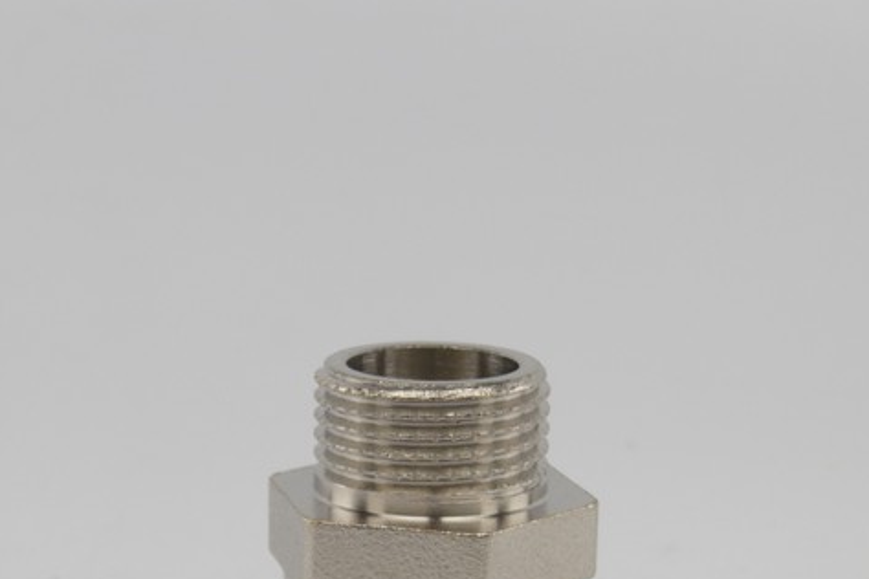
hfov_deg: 23.4
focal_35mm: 87
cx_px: 436
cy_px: 519
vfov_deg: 15.5
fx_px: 2100
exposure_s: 1/800
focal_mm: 10.5
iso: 100
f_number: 4.5
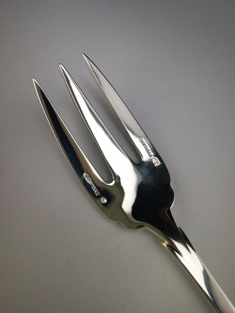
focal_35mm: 27
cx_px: 118
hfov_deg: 51.4
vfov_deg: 65.3
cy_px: 156
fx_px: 244
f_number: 2.2
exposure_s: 1/100
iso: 50
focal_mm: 2.26
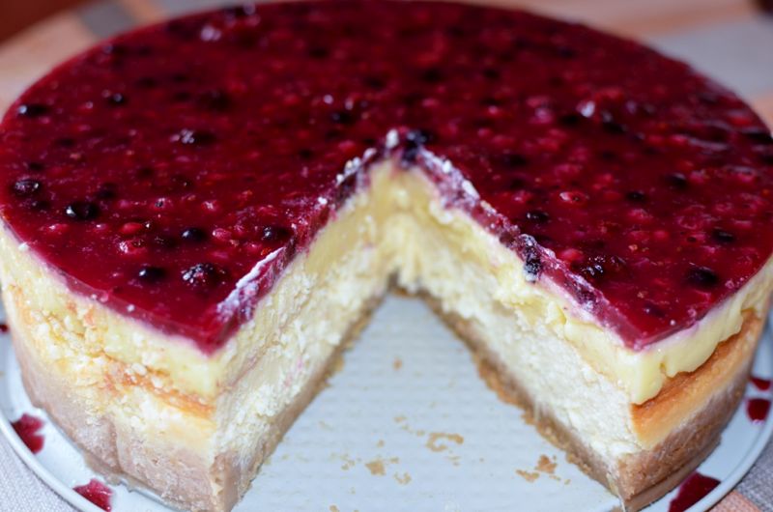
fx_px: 1125
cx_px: 386
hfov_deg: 37.9
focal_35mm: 52
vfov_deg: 25.6
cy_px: 256
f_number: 2.8
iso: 450
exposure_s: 1/60
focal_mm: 35
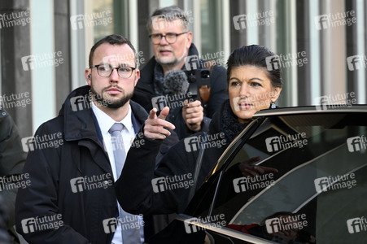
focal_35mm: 120
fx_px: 1222
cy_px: 122
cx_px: 184
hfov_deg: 17.1
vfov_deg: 11.4
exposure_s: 1/200
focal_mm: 120
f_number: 7.1
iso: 2000
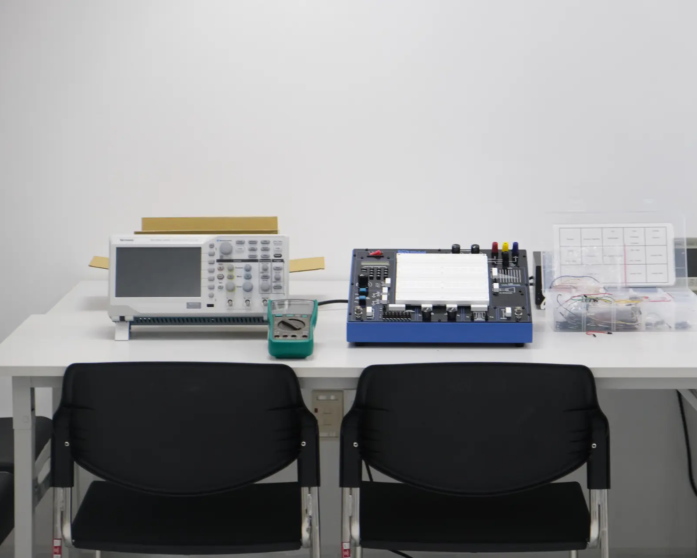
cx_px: 404
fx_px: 1939
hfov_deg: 20.4
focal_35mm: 94
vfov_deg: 16.4
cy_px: 280
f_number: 4
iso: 2000
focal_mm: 55
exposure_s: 1/125
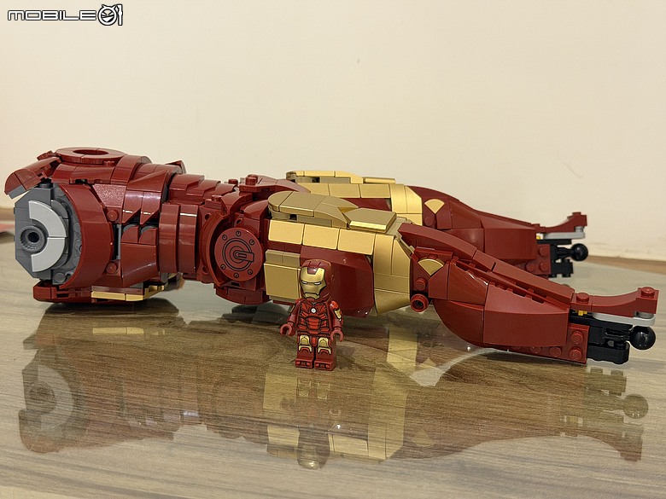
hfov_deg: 39.7
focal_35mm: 48
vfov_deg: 30.3
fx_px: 924
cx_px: 333
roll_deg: -1.2
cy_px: 250
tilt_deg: -13.6
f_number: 1.78
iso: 250
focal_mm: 6.76
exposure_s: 1/40
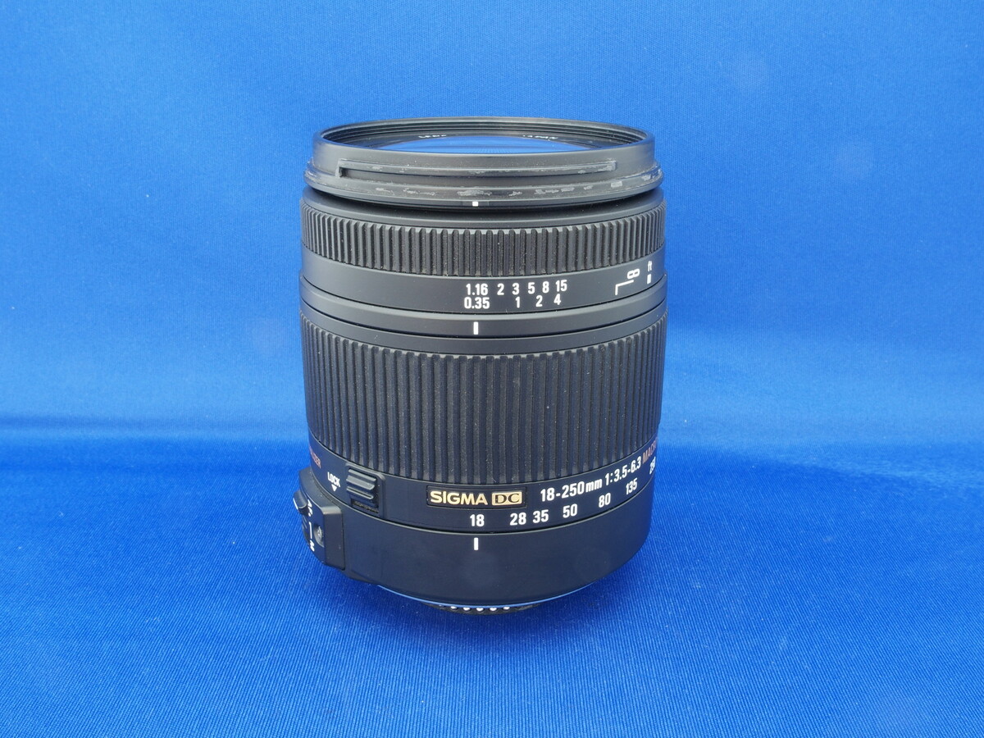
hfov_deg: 52.6
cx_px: 492
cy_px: 369
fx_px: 995
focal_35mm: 35
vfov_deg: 40.7
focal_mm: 7.4
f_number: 8
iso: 100
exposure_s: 3.2
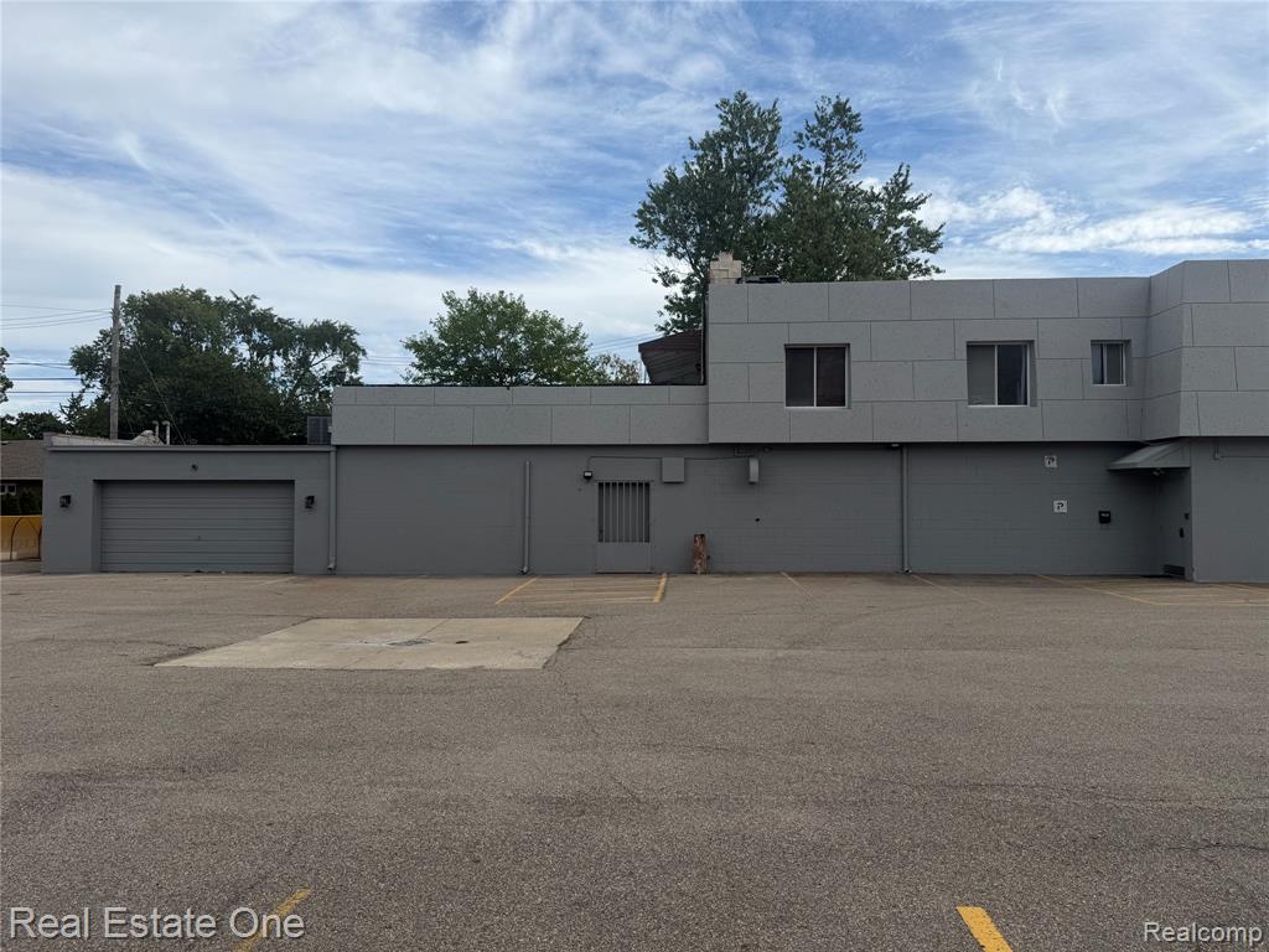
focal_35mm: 24
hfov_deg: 71.6
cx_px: 634
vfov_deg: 56.8
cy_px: 476
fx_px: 880
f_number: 1.78
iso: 80
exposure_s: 1/5319
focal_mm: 6.76
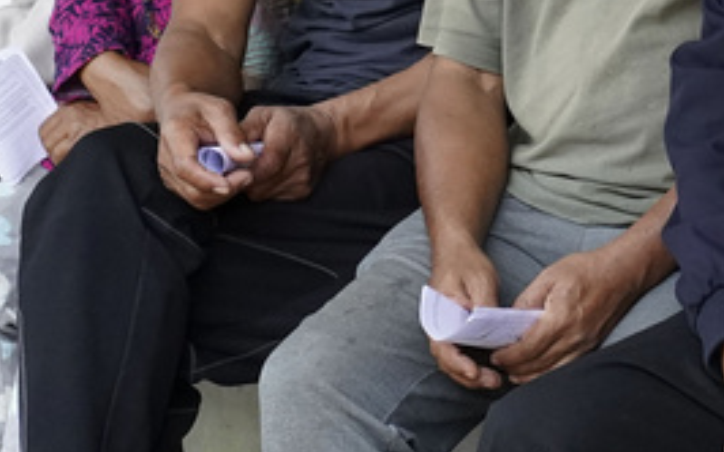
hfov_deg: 13.1
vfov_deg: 8.2
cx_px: 814
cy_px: -129
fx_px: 3097
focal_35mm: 157
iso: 5000
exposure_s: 1/800
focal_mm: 40
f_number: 6.3
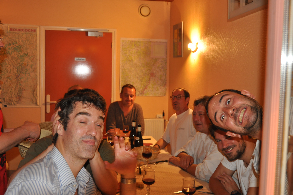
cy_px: 98
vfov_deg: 34.1
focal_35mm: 39
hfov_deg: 49.6
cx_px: 146
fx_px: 317
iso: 800
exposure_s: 1/60
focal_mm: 26
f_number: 4
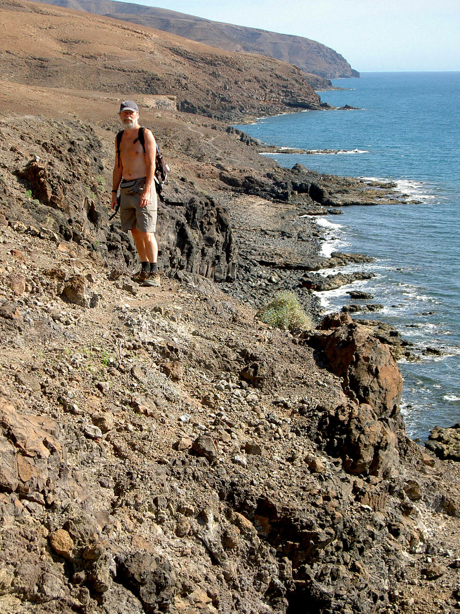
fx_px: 1329
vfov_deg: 26.0
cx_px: 230
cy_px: 307
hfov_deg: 19.6
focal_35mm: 75
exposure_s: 1/320
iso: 50
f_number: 4.2
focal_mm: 12.4
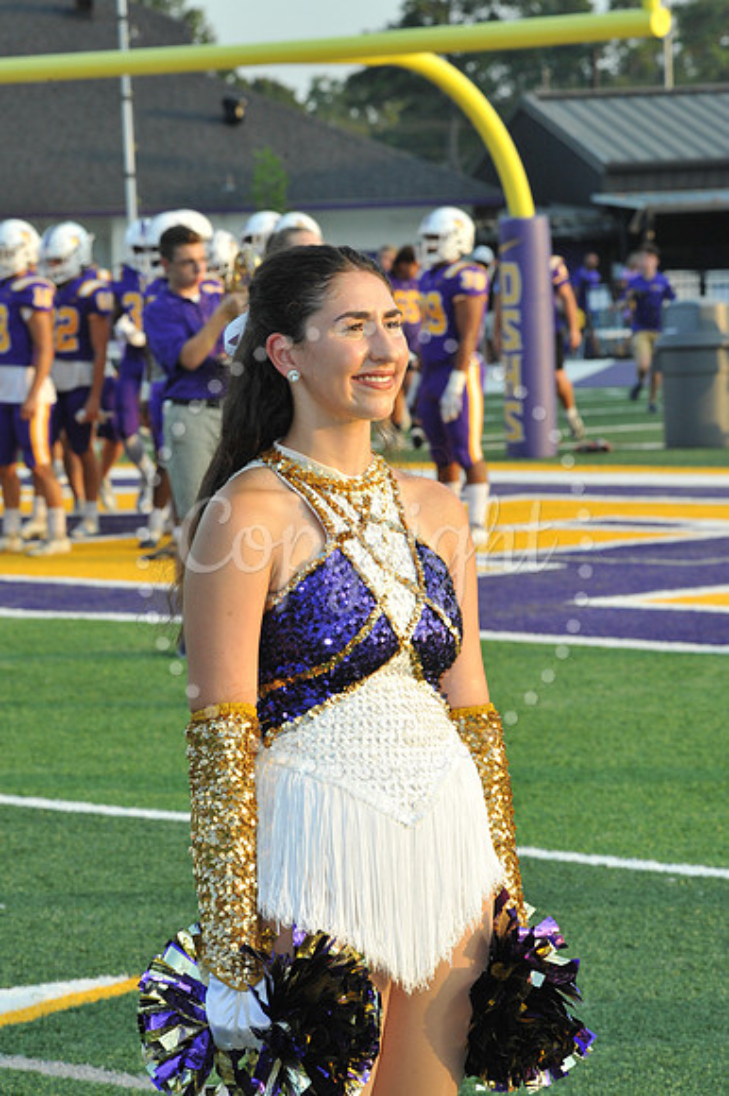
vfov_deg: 14.2
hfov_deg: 9.5
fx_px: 4409
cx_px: 364
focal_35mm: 145
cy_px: 548
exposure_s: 1/250
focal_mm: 145
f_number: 13
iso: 1600
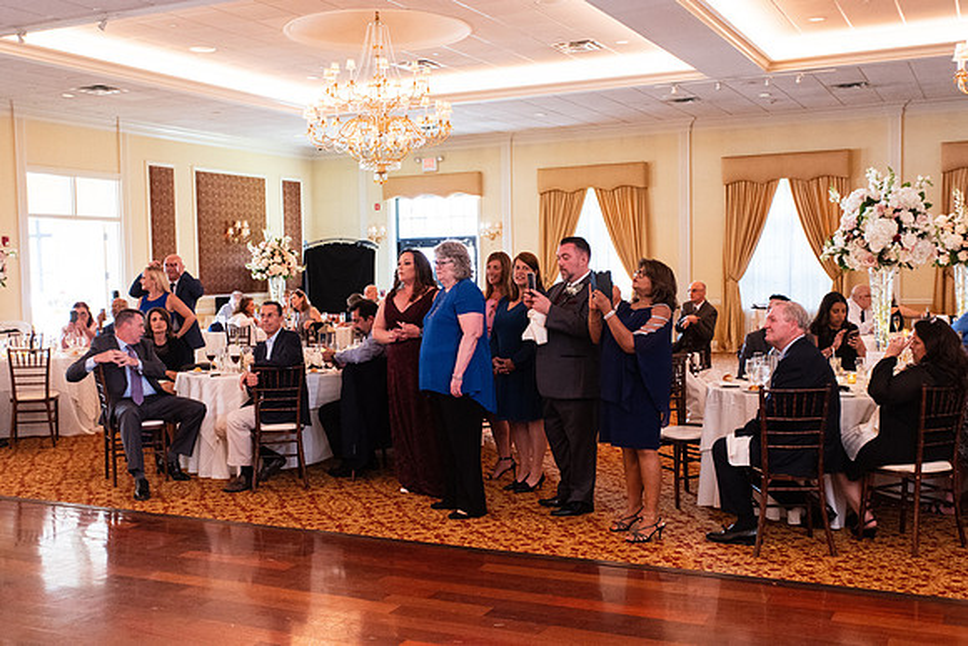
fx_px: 1076
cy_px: 323
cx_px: 484
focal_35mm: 40
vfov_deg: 33.4
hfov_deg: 48.4
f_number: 4
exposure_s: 1/60
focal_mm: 40
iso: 6400
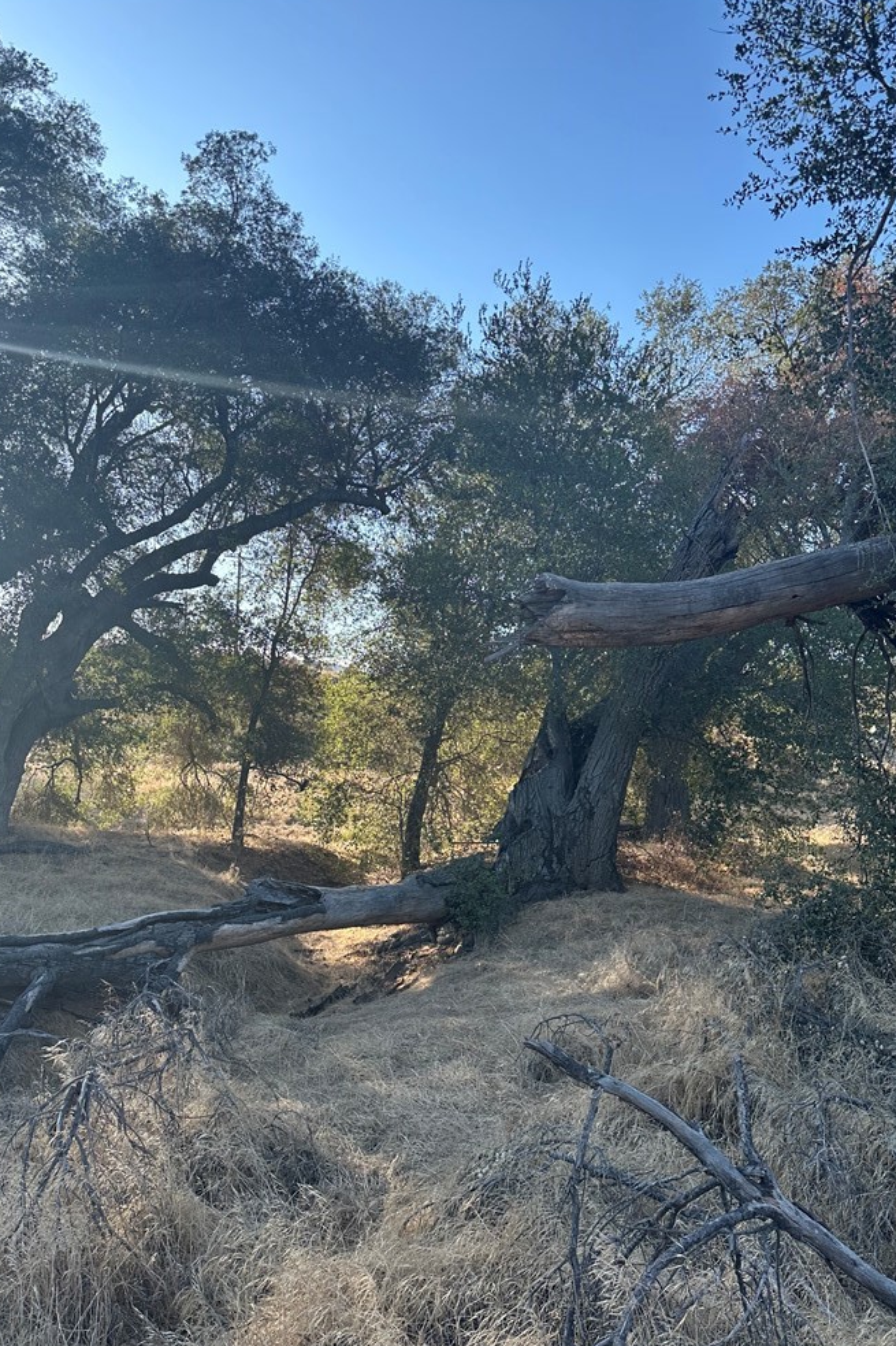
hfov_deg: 49.5
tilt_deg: +5.0
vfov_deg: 69.4
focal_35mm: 26
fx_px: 971
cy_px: 682
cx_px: 484
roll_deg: -3.3
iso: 80
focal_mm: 6.86
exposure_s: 1/1131
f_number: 1.78
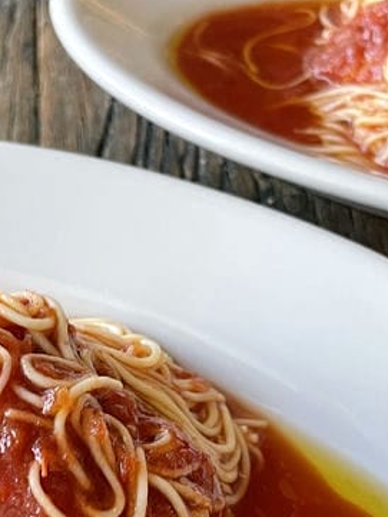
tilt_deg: -45.5
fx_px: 1075
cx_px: 42
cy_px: 374
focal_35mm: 72
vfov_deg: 26.7
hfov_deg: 20.1
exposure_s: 1/60
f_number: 1.6
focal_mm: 4.2
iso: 200
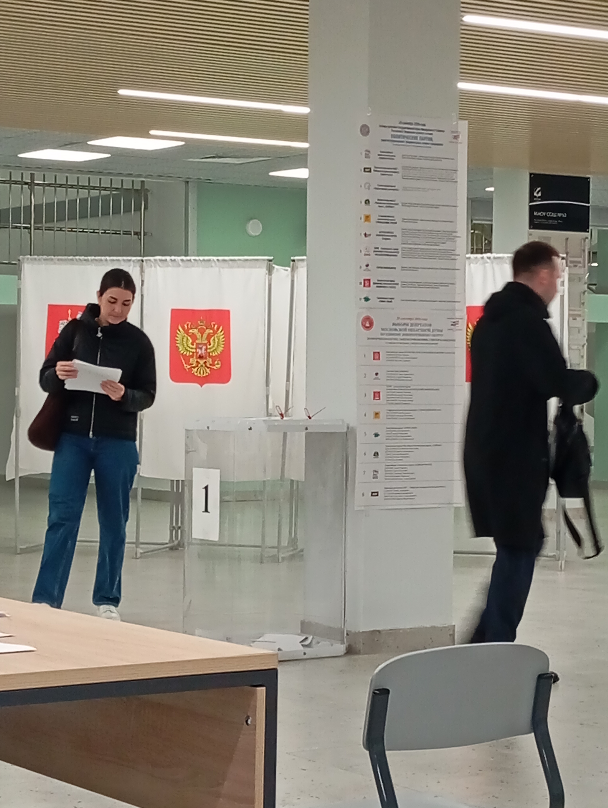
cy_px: 404
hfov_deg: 16.6
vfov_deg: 22.0
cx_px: 304
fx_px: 2079
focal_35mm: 89
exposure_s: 1/50
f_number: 1.8
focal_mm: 4.22
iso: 425
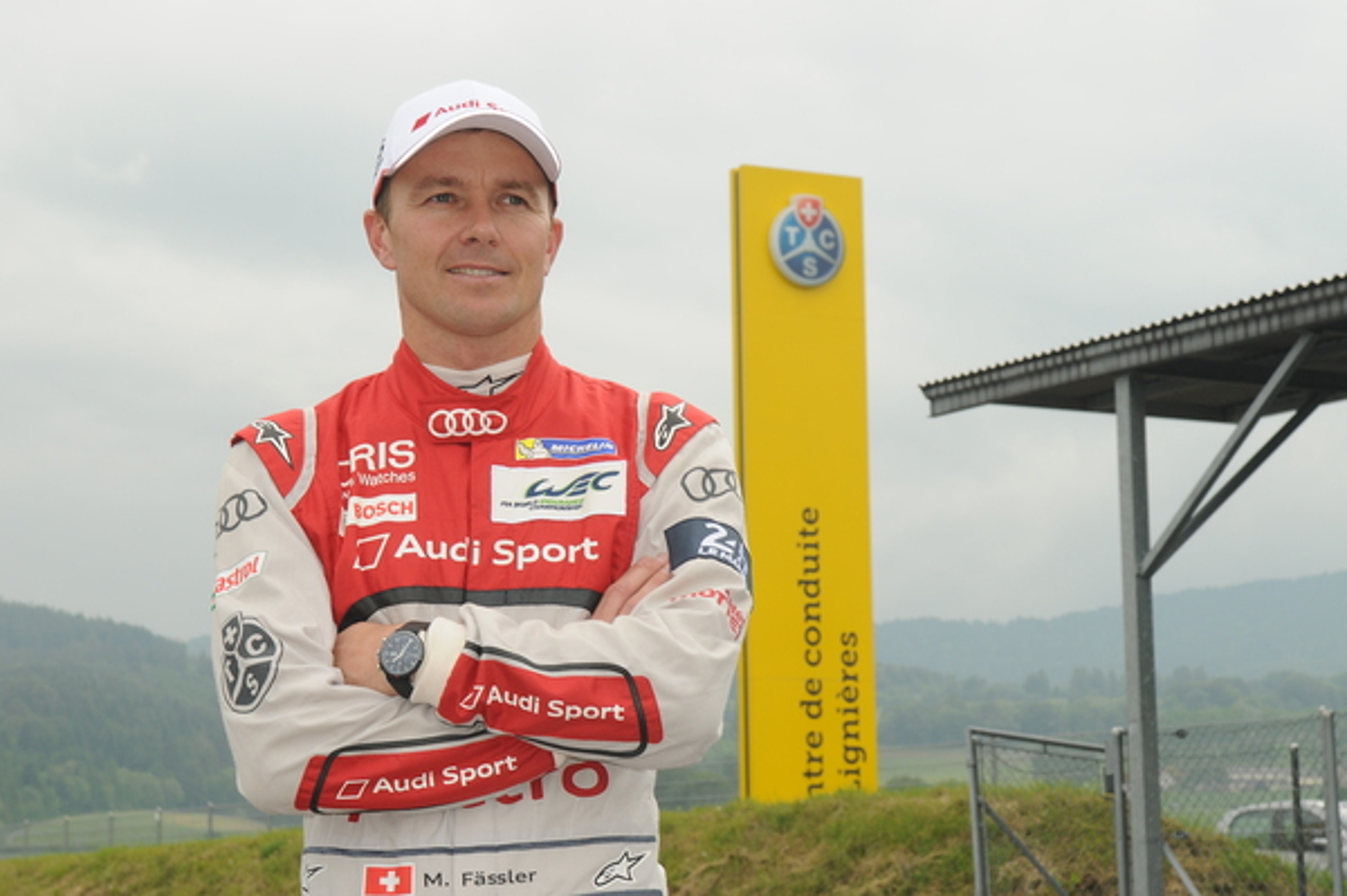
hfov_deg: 24.6
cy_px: 448
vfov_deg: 16.5
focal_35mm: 82
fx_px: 3084
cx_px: 674
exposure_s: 1/125
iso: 200
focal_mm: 55
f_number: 11
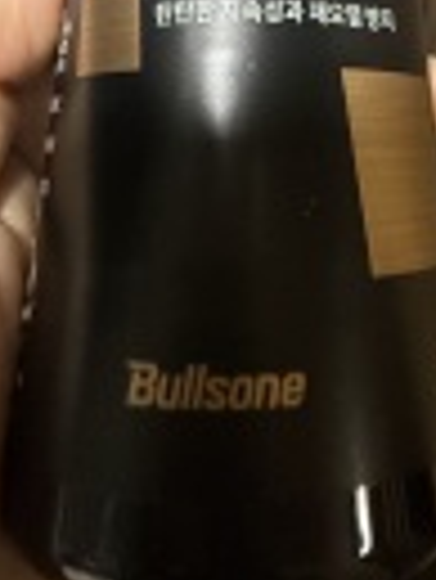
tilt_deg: -27.6
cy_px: -193
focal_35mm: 39
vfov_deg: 33.3
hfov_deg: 36.7
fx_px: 654
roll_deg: -5.7
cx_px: 270
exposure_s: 1/60
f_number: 2.2
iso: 400
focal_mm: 2.22
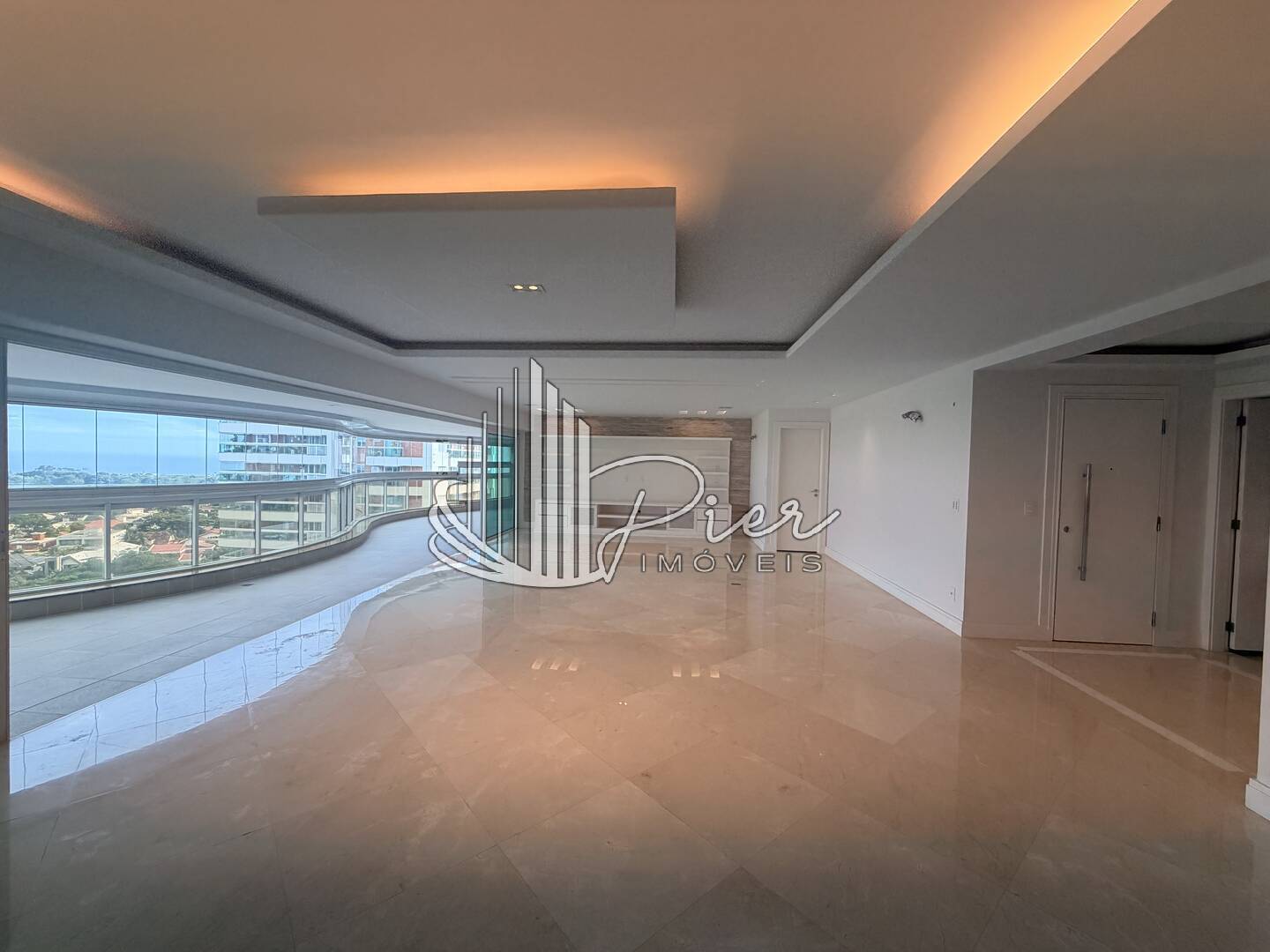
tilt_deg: -1.2
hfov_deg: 102.1
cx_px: 635
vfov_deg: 85.7
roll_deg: -1.0
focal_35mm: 14
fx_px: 514
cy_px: 476
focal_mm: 2.22
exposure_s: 1/200
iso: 40
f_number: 2.2
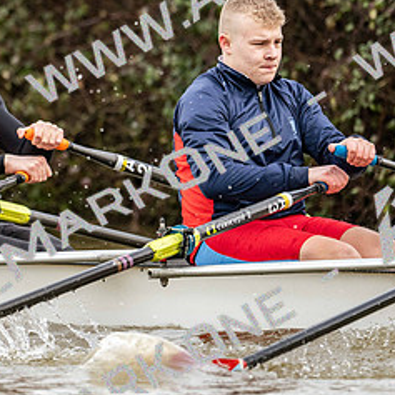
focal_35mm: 831
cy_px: 108
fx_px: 10728
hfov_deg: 2.1
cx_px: 232
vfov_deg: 2.1
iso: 1000
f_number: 4.5
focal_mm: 400
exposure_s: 1/1600
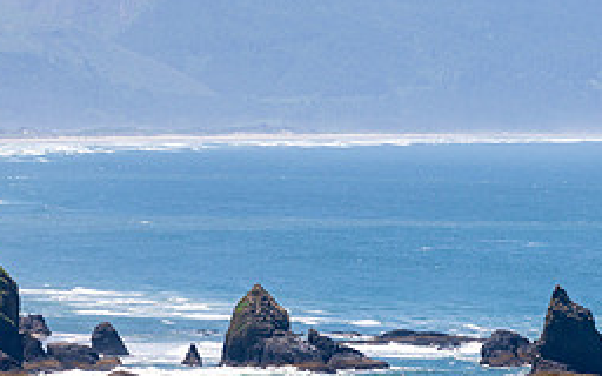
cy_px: 246
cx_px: 289
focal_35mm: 461
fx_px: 7563
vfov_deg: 2.8
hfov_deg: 4.6
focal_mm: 200
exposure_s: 1/2000
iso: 220
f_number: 5.6
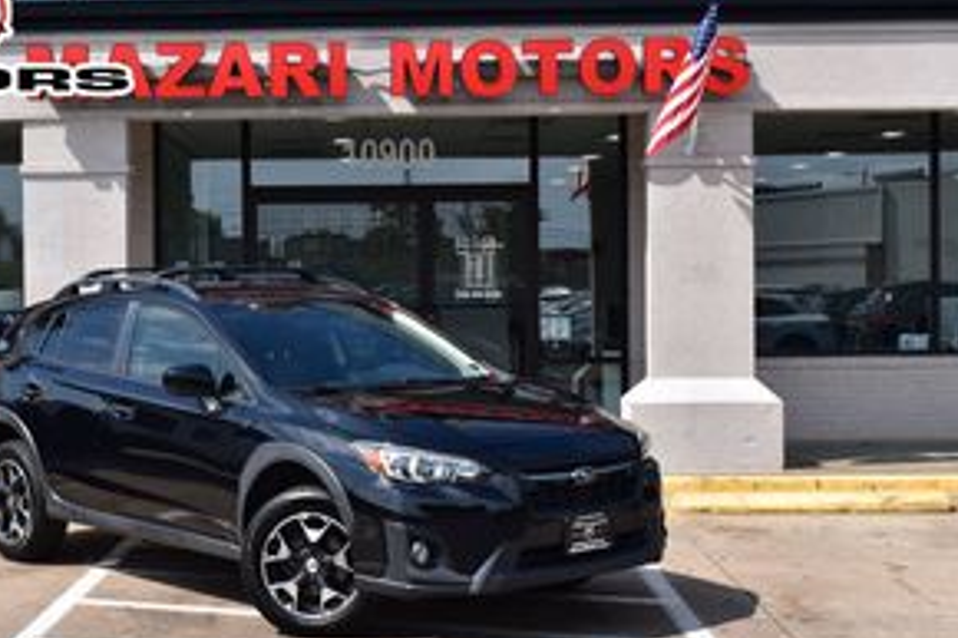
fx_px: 1649
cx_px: 353
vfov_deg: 21.9
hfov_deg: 32.2
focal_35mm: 62
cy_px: 331
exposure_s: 1/500
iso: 320
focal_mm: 30
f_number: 11
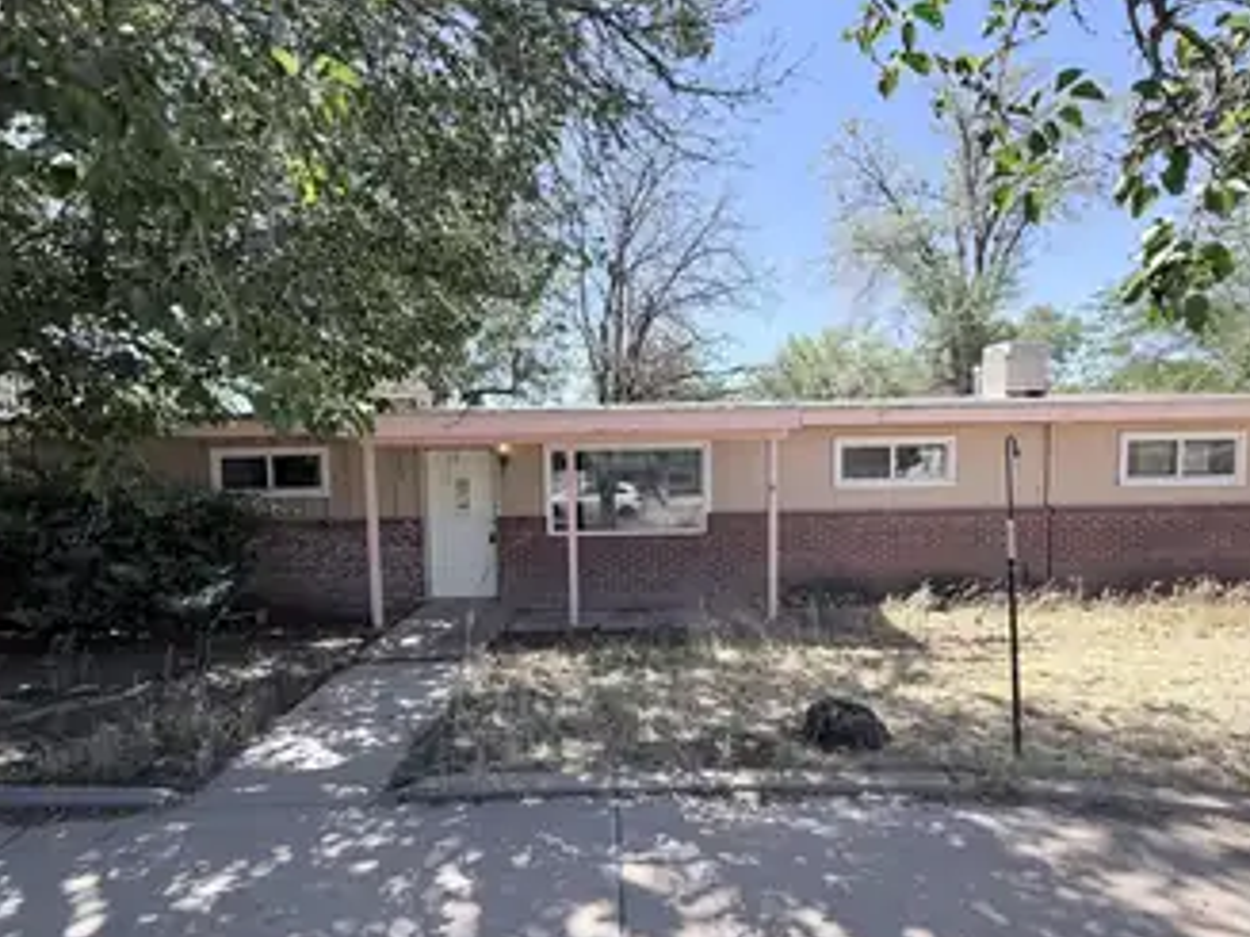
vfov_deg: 71.3
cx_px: 600
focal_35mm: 18
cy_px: 522
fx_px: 650
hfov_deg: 87.7
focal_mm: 2.22
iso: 40
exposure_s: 1/502
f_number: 2.2
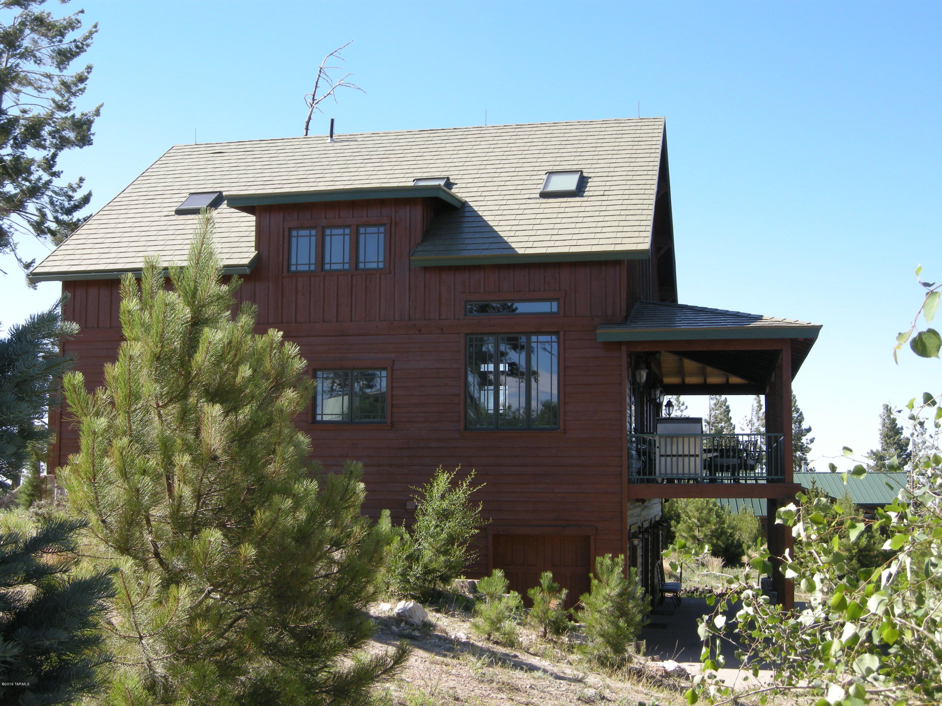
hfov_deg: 40.4
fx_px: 1279
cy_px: 353
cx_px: 471
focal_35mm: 47
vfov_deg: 30.9
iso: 64
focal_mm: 10.1
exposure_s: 1/172
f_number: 4.3
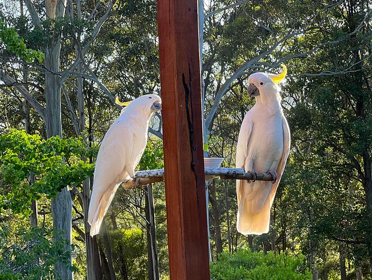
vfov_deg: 19.2
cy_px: 140
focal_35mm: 77
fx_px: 829
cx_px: 186
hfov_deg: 25.3
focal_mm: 9
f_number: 2.8
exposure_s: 1/121
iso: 64
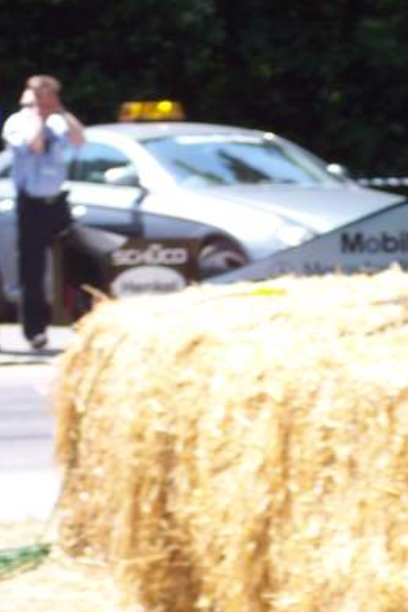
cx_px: 425
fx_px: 3281
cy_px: 293
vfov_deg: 10.7
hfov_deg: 7.1
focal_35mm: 193
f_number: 4.8
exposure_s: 1/250
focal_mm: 24
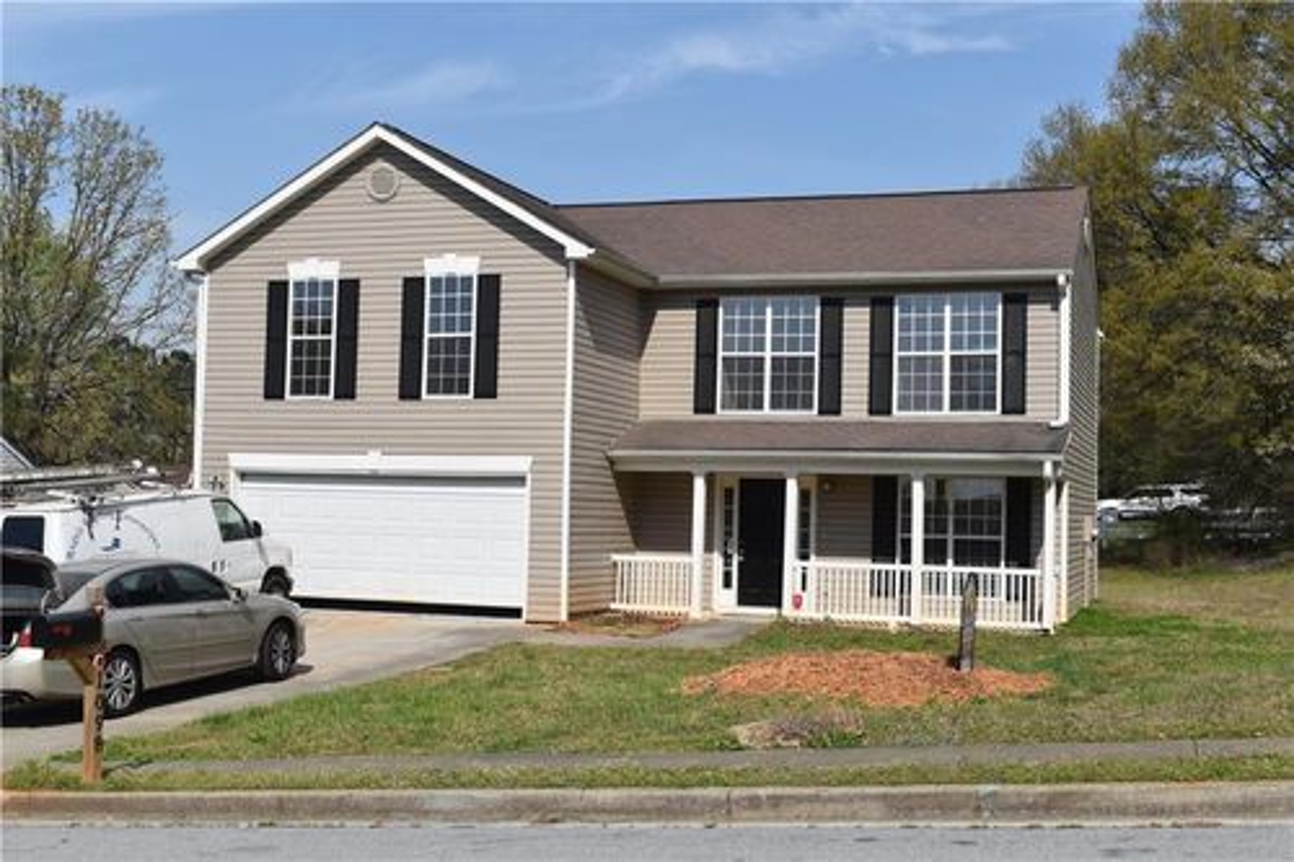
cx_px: 647
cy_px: 431
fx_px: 1617
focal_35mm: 45
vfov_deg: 29.8
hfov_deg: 43.6
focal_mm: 30
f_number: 11
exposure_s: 1/500
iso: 200
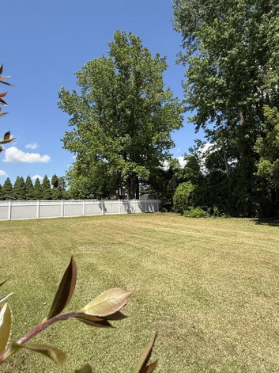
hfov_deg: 68.6
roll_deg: +0.9
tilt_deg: +7.4
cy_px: 185
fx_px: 204
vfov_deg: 84.7
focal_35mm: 19
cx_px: 136
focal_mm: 2.22
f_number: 2.2
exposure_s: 1/1497
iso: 50
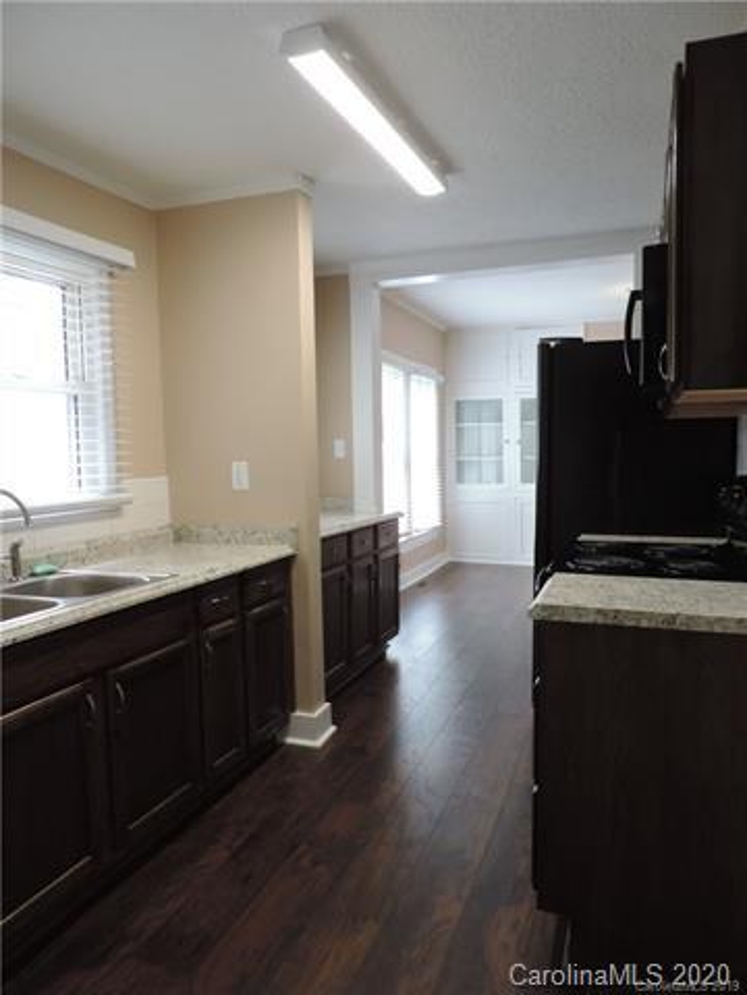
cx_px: 374
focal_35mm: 24
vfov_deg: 71.6
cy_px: 498
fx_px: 691
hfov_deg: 56.8
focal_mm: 4.3
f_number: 3
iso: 220
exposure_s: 1/30
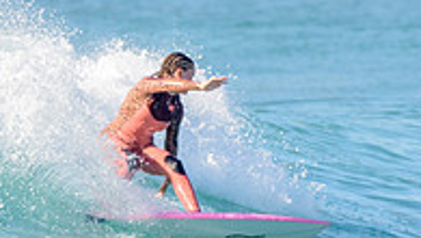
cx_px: 90
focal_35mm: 1911
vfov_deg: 0.6
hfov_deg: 1.1
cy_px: 213
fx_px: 21348
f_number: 5.6
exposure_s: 1/2000
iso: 720
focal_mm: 500
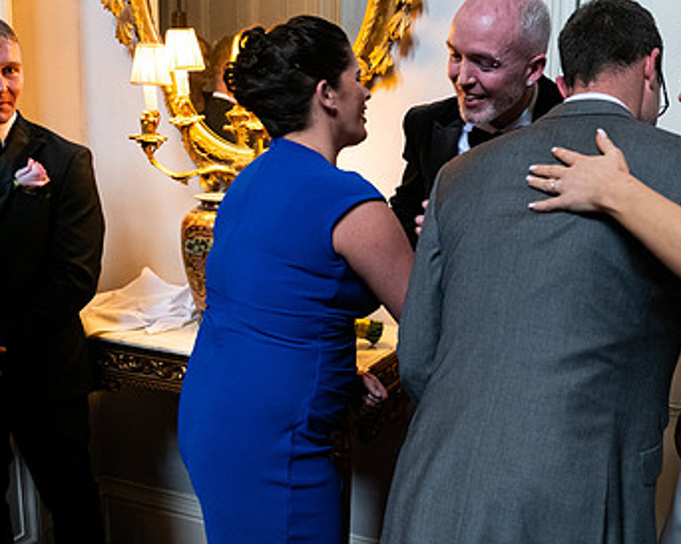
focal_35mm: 43
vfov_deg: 34.8
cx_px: 472
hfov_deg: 42.2
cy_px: 224
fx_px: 866
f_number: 3.5
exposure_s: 1/160
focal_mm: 27
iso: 1600
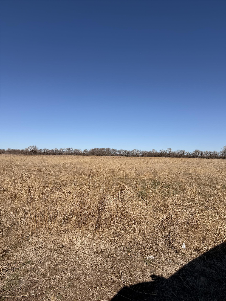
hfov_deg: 56.8
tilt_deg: +1.9
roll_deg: -1.5
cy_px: 150
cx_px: 113
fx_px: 209
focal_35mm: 24
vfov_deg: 71.6
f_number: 1.78
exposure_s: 1/8130
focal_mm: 6.76
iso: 80
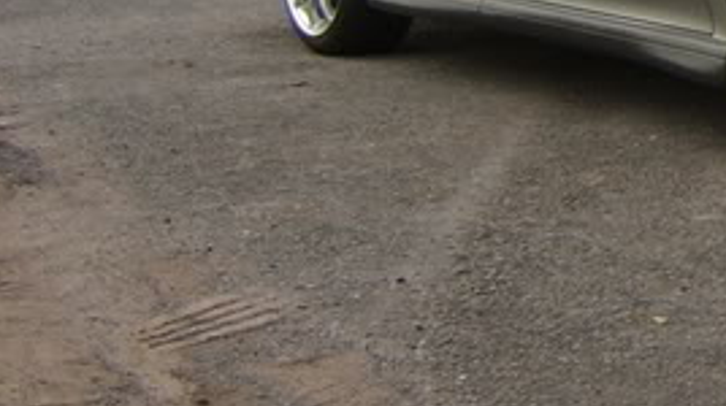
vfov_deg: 11.5
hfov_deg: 19.4
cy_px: -189
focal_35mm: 101
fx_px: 1942
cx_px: 973
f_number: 2.7
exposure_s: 1/114
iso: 71
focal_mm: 8.13
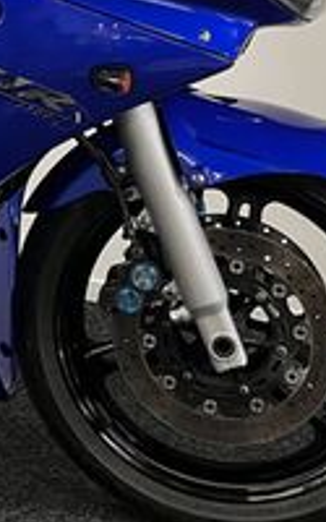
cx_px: -180
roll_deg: -2.3
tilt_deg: -8.1
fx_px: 1251
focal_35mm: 88
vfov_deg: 22.8
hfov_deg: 13.8
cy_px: 23
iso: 80
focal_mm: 5.1
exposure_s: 1/50
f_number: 1.6
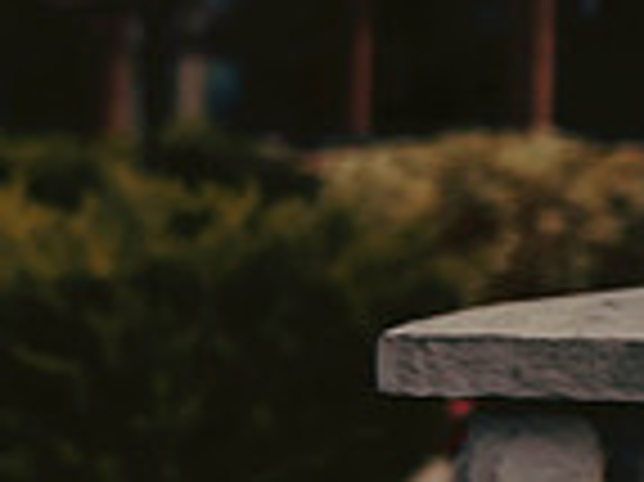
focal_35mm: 293
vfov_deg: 5.1
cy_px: 313
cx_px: -495
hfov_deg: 6.6
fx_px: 5446
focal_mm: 75
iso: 500
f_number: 2.8
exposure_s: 1/4000
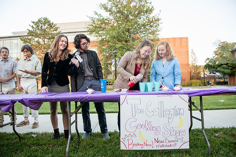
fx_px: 170
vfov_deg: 49.6
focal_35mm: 26
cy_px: 78
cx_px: 118
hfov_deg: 69.4
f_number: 3.2
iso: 1000
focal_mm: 26
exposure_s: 1/400
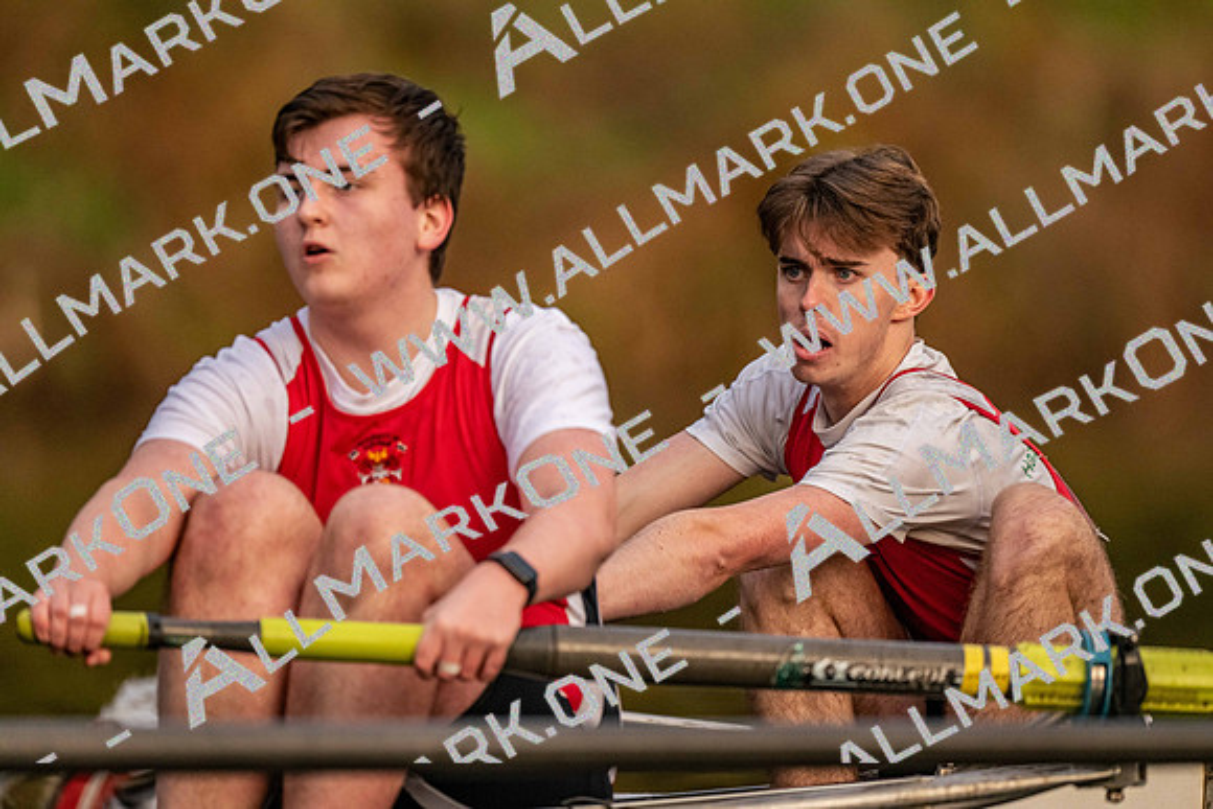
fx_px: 20220
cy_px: 404
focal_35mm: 600
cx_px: 606
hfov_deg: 3.4
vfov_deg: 2.3
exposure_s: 1/2500
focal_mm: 600
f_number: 4
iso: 3200
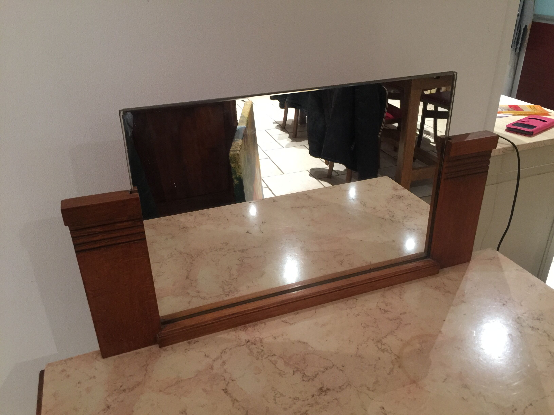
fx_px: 464
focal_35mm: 29
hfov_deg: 61.7
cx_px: 277
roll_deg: +0.4
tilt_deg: -28.5
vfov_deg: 48.2
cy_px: 208
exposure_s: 1/10
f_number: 2.2
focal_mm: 4.15
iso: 125
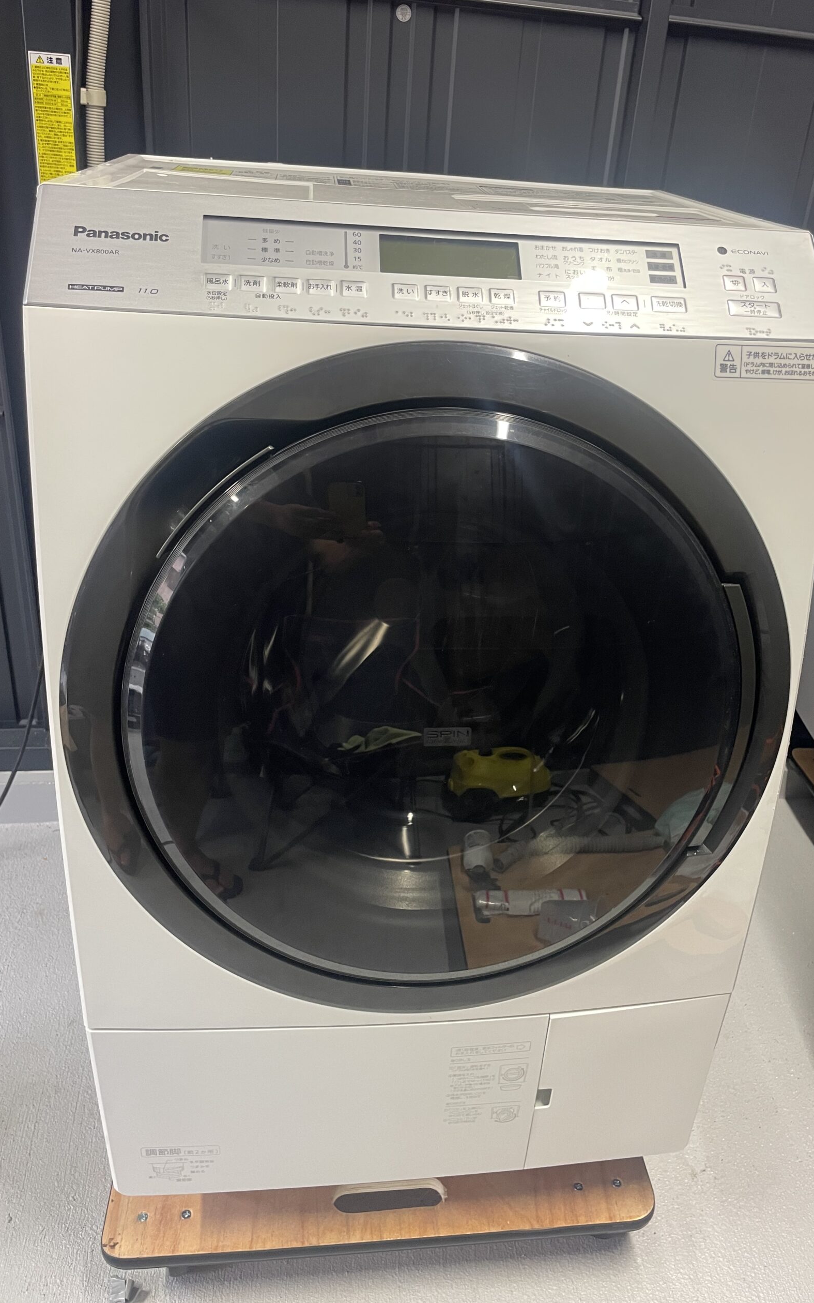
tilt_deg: -27.4
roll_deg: -6.6
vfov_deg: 66.5
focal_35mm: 28
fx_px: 994
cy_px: 653
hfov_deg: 44.4
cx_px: 460
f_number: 1.6
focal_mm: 4.2
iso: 100
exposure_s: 1/50
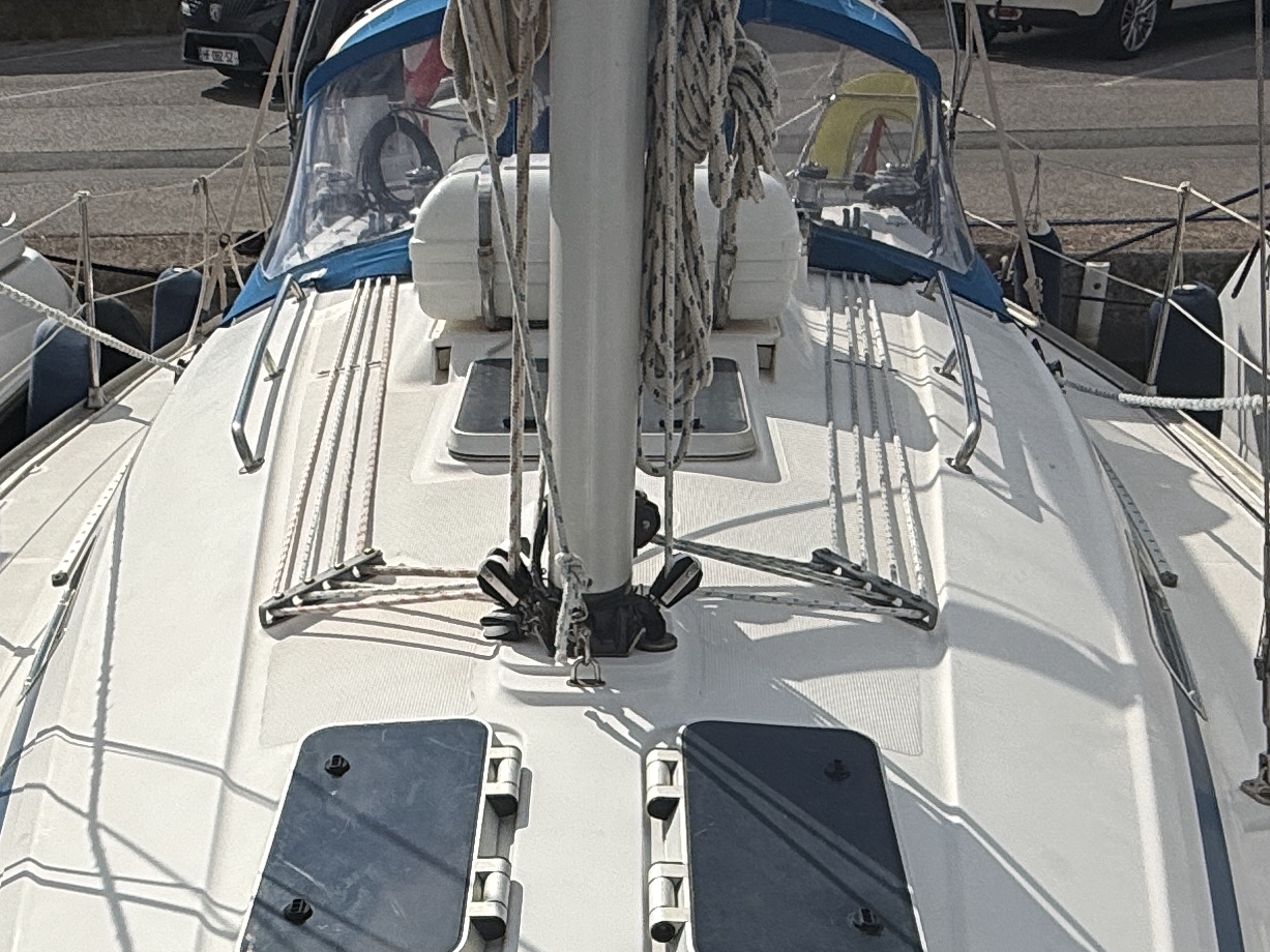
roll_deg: +2.8
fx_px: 1687
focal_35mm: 46
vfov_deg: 29.0
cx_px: 479
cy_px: 1002
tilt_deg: -34.4
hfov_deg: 41.0
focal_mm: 2.22
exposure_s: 1/7634
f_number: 2.2
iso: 40
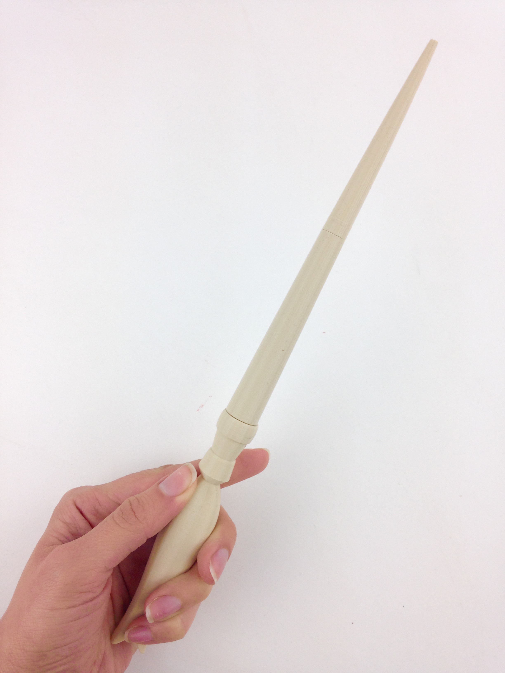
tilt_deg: -80.1
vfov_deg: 55.4
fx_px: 642
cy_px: 336
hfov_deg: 42.9
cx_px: 252
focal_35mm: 33
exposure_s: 1/120
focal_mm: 4.12
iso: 50
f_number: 2.4
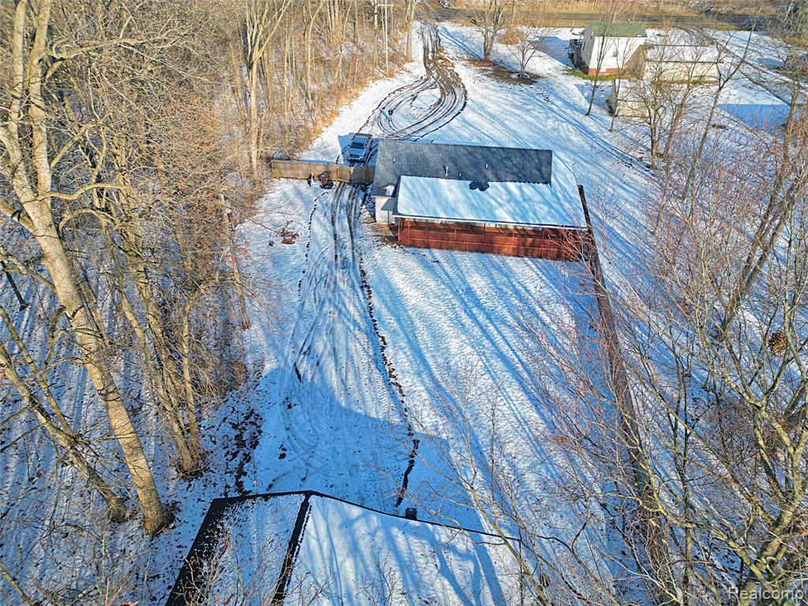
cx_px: 404
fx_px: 560
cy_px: 303
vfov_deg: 56.8
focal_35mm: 24
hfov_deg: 71.6
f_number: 1.7
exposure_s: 1/1600
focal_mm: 6.7
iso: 140
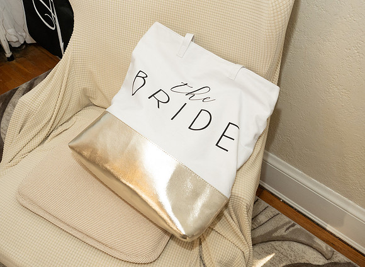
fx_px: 332
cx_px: 181
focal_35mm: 32
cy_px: 101
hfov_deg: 57.5
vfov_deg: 43.4
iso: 800
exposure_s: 1/160
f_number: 3.2
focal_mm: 13
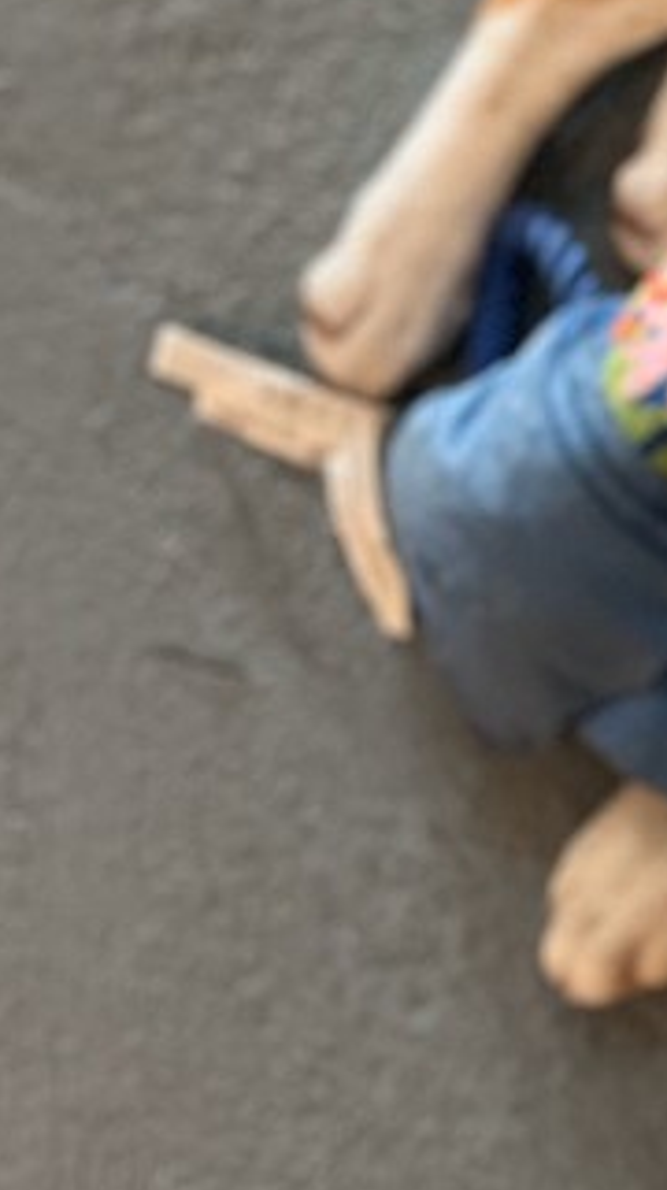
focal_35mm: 89
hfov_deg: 12.5
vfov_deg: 23.5
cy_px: 211
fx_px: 2805
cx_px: 1145
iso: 500
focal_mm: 5.7
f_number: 1.5
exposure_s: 1/40
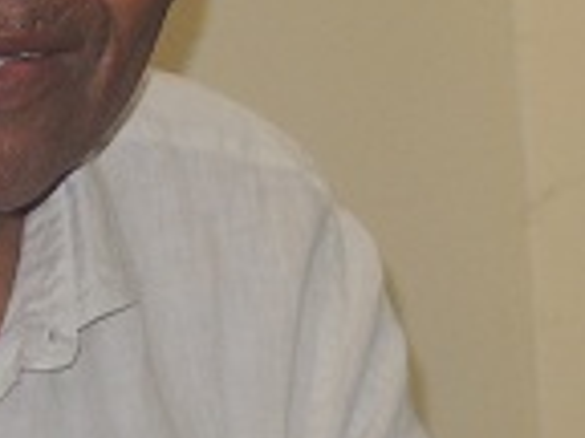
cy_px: 381
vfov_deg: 6.3
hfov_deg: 8.4
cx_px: 447
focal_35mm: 235
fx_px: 3971
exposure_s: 1/30
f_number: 3.5
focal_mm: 8.1
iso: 200
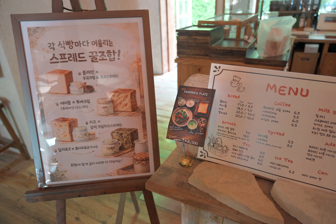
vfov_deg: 47.9
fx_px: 252
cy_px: 112
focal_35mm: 27
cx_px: 168
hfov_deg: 67.4
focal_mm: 27
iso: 1100
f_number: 4
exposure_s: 1/30
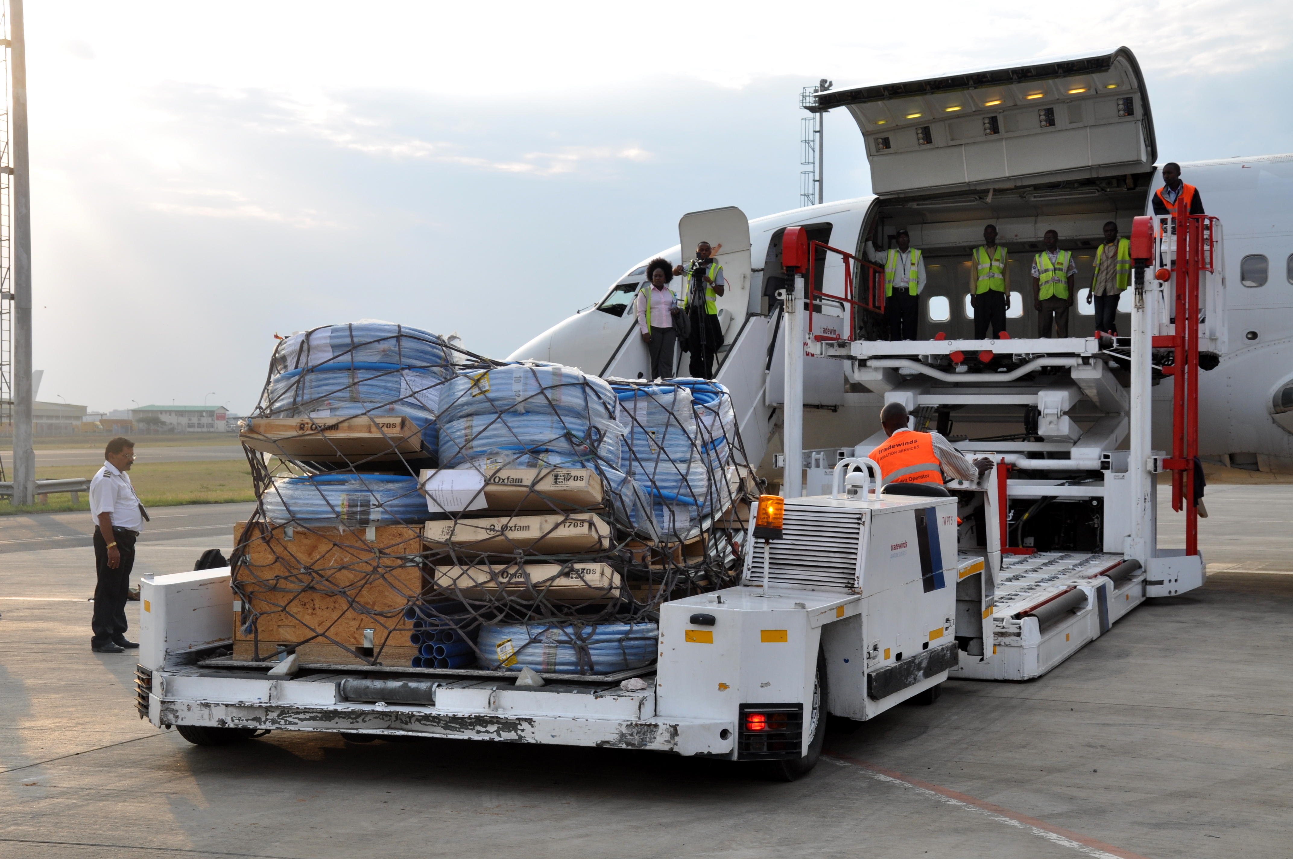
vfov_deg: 23.7
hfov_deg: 35.1
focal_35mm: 57
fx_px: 2045
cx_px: 646
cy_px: 430
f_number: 10
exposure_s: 1/100
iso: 200
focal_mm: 38
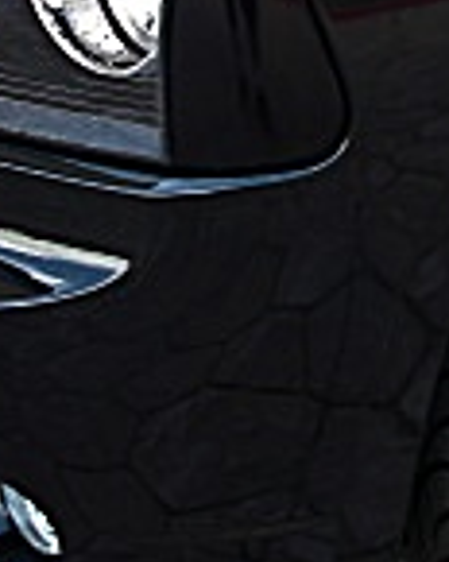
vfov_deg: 12.3
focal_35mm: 155
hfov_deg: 9.9
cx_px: 437
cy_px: 8
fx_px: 2575
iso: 50
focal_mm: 6.3
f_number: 2.8
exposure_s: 1/60
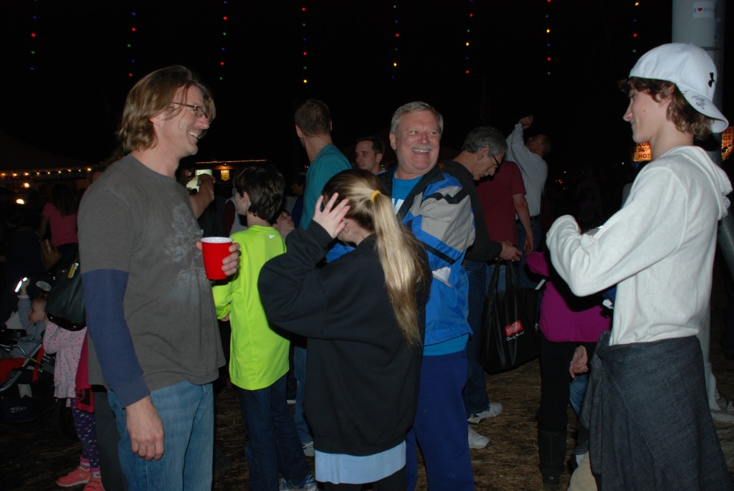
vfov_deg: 43.7
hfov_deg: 61.9
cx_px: 367
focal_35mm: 30
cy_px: 246
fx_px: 612
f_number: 3.8
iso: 200
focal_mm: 20
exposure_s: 1/60
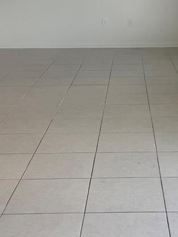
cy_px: 74
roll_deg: -0.3
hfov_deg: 21.1
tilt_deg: -10.4
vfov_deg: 27.9
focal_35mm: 69
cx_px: 138
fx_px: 473
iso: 80
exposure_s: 1/183
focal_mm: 6.76
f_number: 1.78
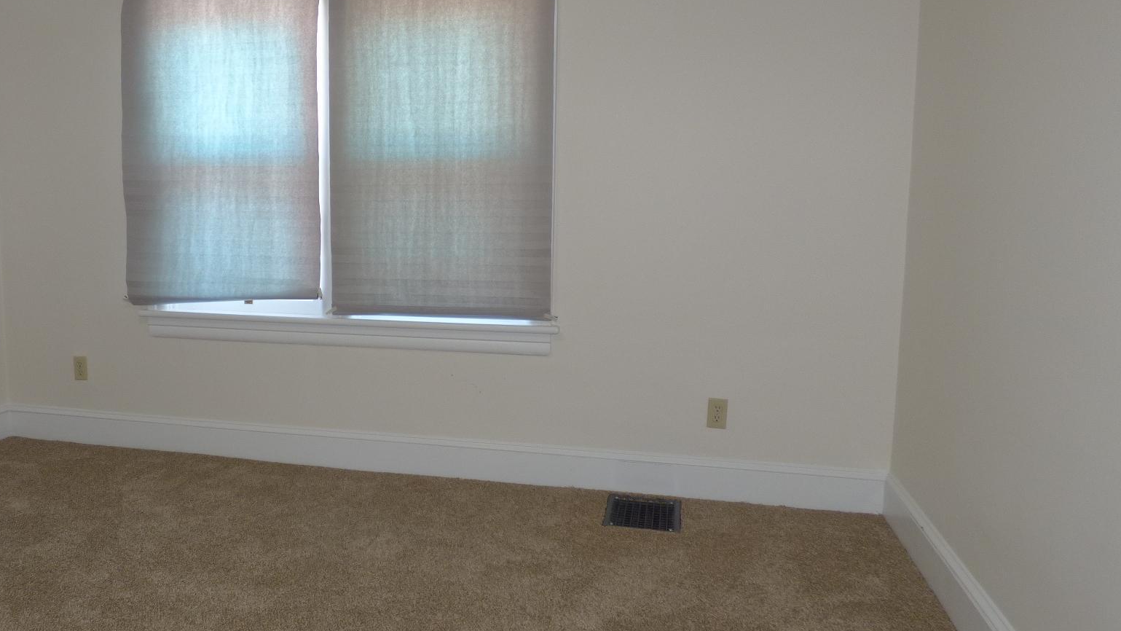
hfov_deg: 65.1
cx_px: 420
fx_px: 862
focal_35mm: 29
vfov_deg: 40.2
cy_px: 304
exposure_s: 1/50
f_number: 2.8
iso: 100
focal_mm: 3.58
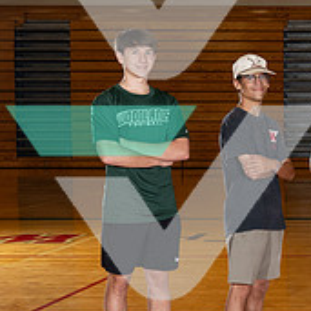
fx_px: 996
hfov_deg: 16.1
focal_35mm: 98
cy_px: 180
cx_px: 482
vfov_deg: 17.7
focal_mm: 30
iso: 1600
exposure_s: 1/250
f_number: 9
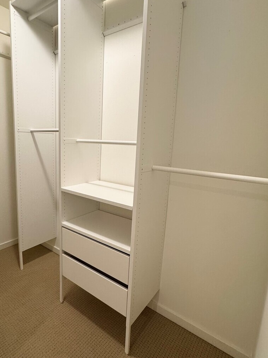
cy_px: 174
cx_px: 112
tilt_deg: -9.3
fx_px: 206
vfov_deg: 81.7
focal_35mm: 20
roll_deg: -1.0
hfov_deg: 65.5
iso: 250
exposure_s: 1/60
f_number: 2.2
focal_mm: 2.22
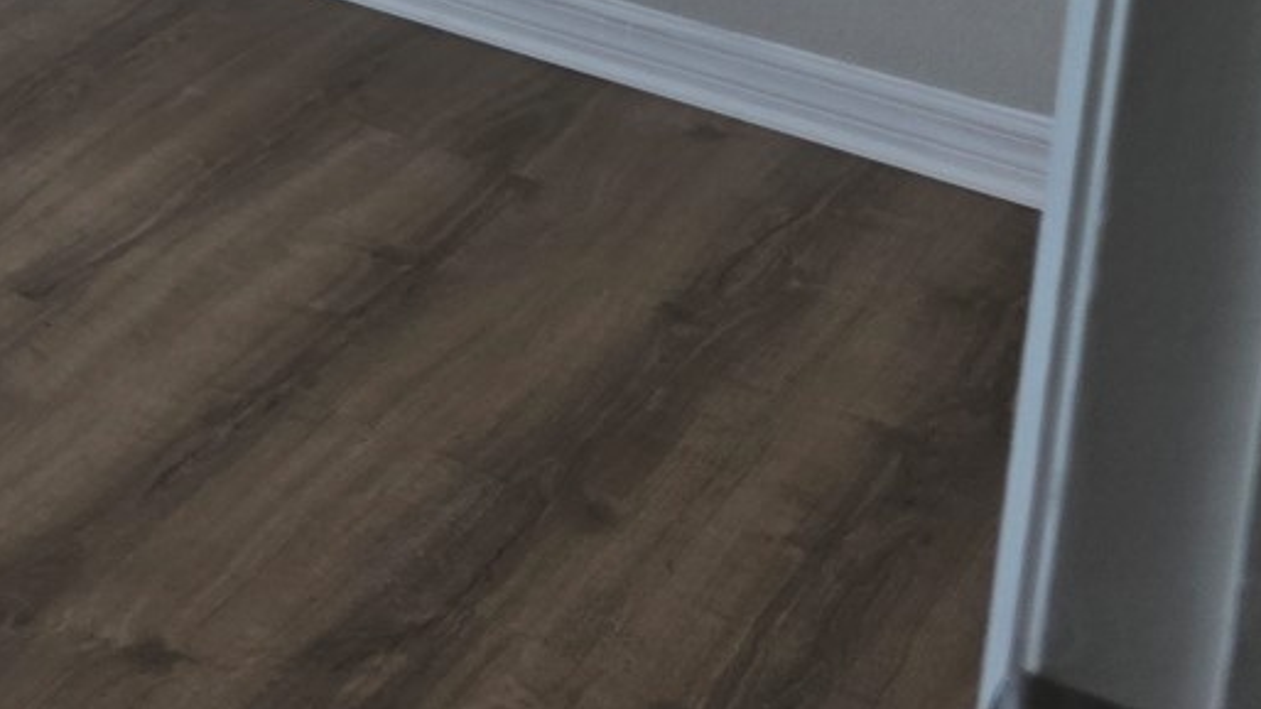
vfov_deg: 13.7
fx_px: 2608
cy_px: -599
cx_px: -574
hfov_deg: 22.7
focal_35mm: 78
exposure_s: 1/180
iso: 40
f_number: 1.7
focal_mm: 6.3
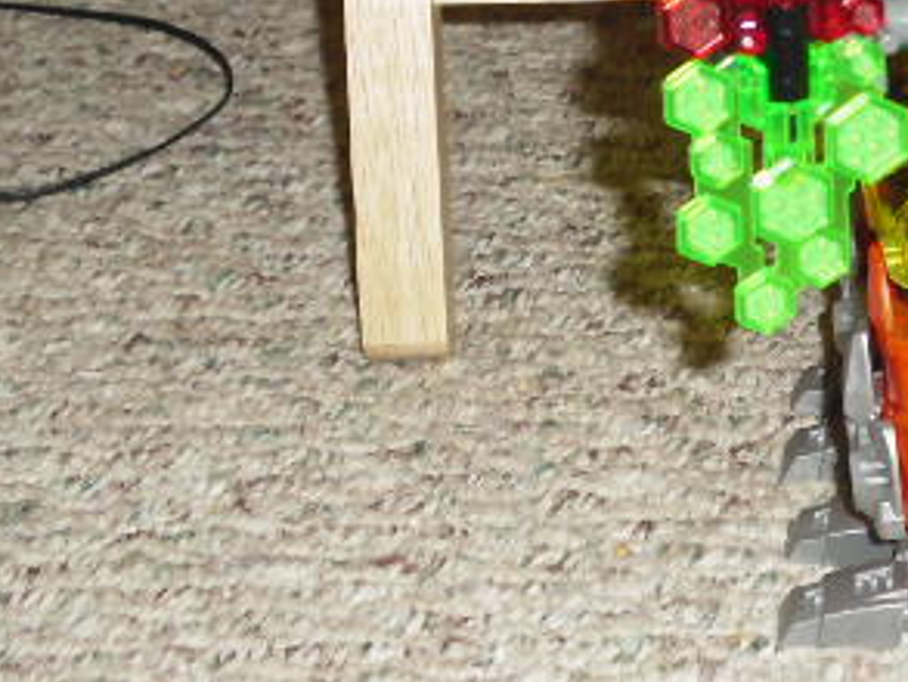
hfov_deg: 20.2
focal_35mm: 94
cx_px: 914
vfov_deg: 15.4
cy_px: -56
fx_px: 2467
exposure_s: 1/60
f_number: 3.4
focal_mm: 7.7
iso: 200
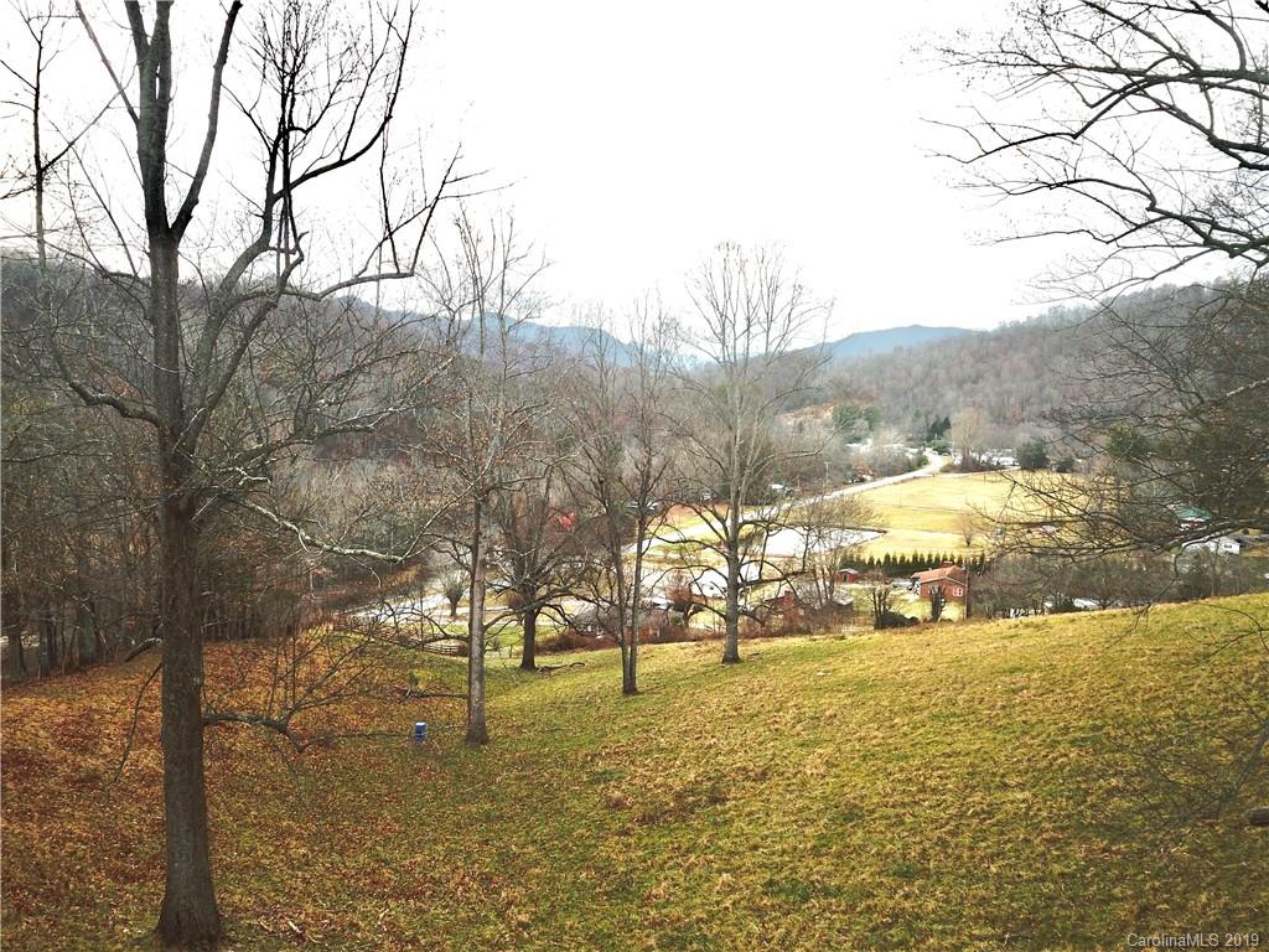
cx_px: 634
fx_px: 953
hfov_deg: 67.3
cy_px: 476
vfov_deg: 53.1
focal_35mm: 26
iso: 100
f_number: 2.2
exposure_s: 1/123
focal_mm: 4.73
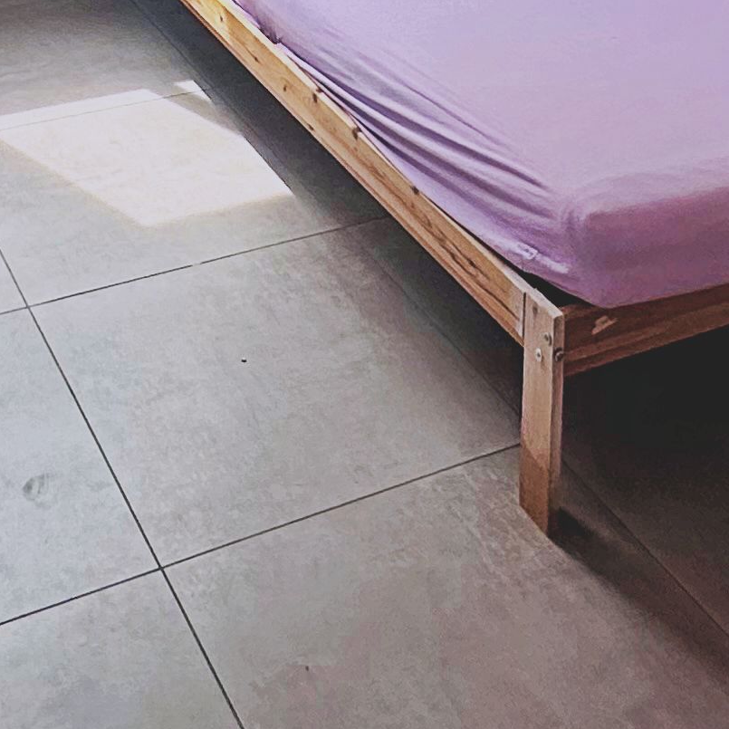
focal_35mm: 62
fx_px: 1477
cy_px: -501
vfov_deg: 21.1
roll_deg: -1.2
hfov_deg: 27.6
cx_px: 258
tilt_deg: -3.5
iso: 40
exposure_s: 1/202
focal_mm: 2.22
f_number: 2.2
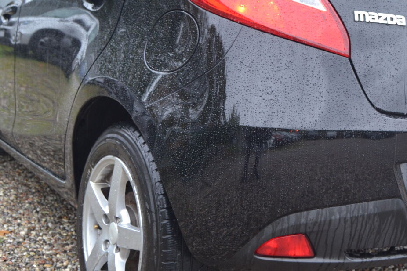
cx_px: 280
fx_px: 633
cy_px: 88
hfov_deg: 35.2
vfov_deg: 24.1
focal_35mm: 56
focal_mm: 18
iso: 400
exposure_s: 1/60
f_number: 4
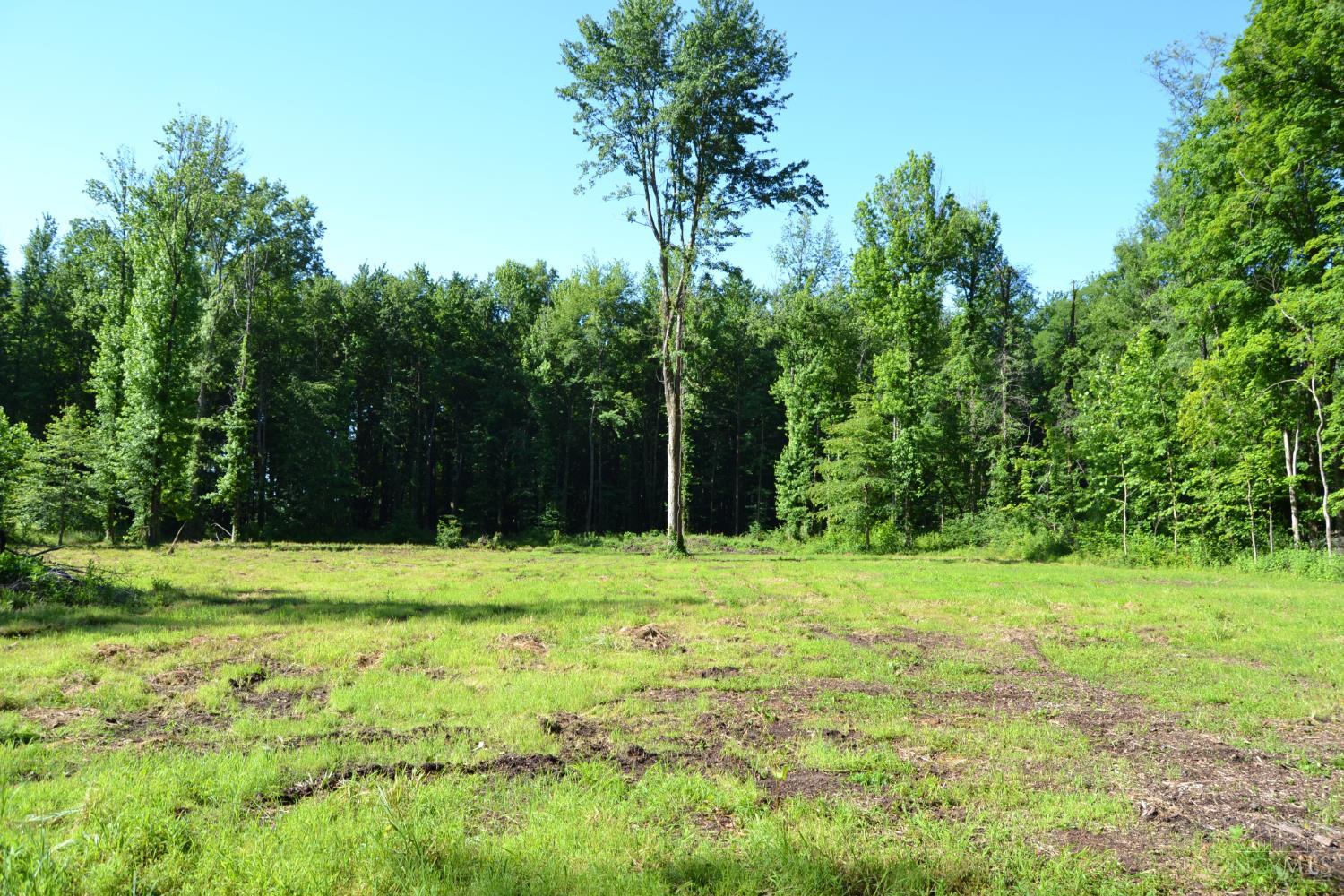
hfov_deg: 67.4
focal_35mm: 27
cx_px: 672
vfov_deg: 47.9
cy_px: 448
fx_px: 1008
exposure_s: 1/160
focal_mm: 18
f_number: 6.3
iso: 100
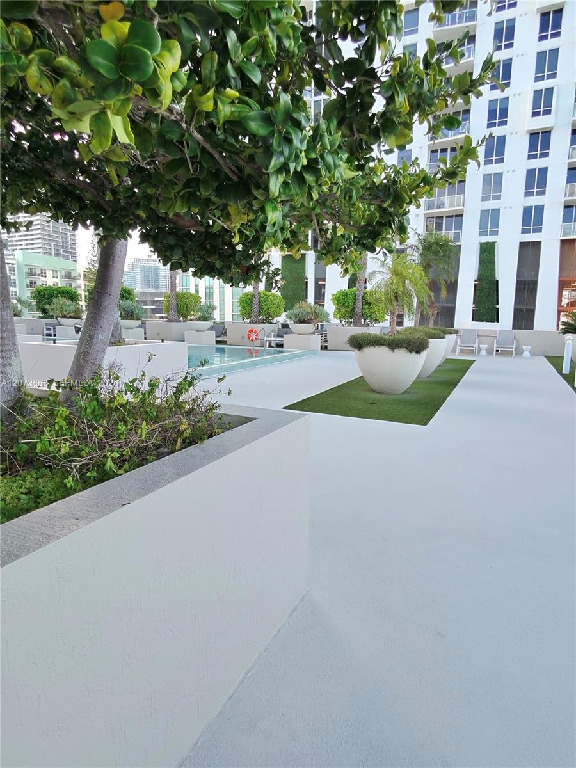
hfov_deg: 89.9
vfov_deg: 106.2
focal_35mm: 13
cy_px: 384
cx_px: 288
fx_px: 288
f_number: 2.2
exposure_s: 1/120
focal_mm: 2.24
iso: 83
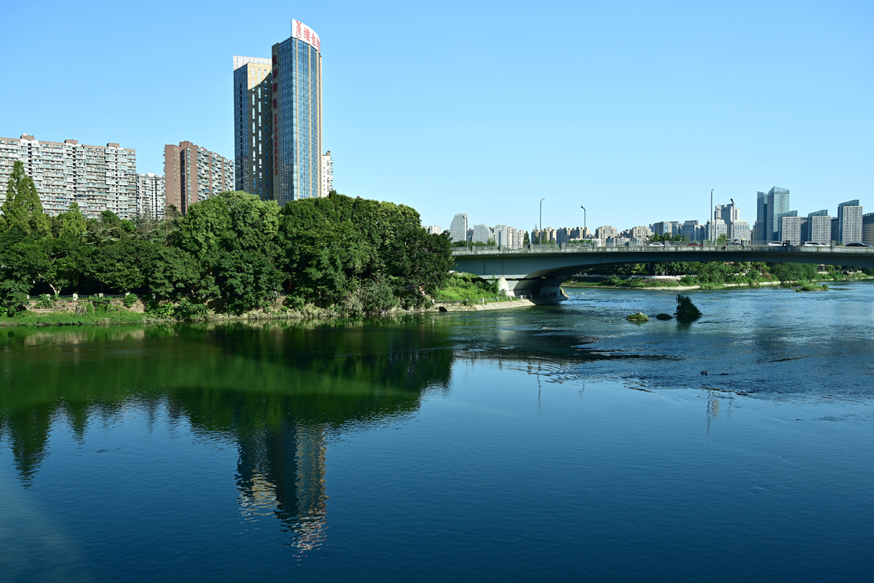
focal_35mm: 30
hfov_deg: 62.8
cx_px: 437
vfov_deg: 44.3
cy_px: 292
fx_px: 716
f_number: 8
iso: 250
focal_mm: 29.5
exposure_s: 1/320
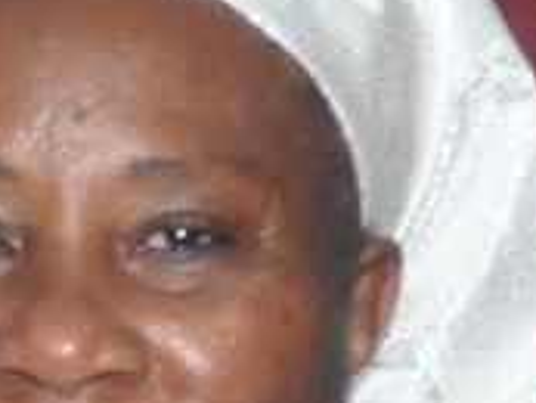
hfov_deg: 13.2
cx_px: 223
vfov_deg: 9.9
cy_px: 202
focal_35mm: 150
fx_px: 2324
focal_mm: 30
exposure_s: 1/200
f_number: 4.5
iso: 800
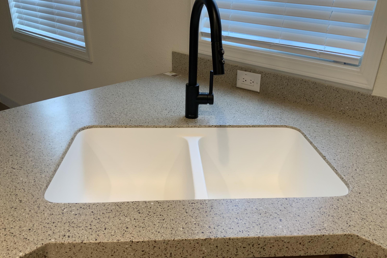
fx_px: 333
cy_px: 137
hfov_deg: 60.3
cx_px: 198
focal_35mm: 31
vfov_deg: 42.3
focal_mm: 3
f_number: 1.8
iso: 50
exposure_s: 1/60
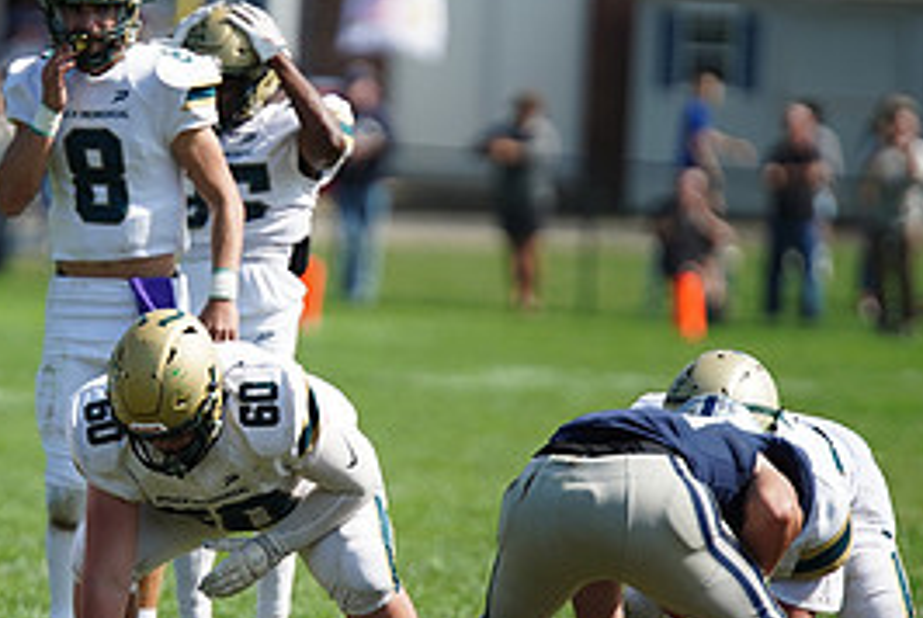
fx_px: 16786
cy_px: 259
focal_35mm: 654
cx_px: 153
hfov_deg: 3.1
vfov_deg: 2.1
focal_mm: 300
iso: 400
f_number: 2.8
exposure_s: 1/5000
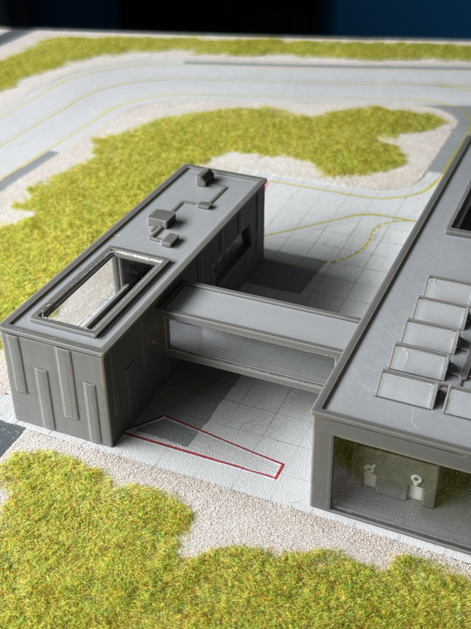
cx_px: 236
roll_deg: -0.4
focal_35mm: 48
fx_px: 871
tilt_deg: -32.1
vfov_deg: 39.7
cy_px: 314
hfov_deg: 30.3
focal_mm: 6.76
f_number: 1.78
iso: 64
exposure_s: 1/121
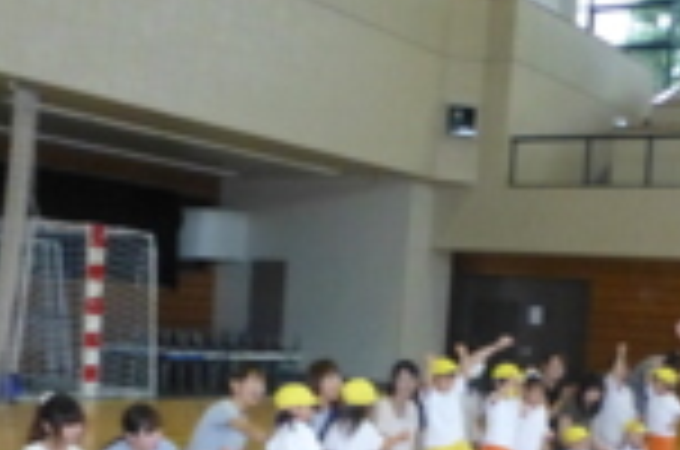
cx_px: 387
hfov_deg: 34.5
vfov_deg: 22.9
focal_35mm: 58
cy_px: 374
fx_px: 1093
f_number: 3.3
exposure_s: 1/125
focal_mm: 4.3
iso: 1000
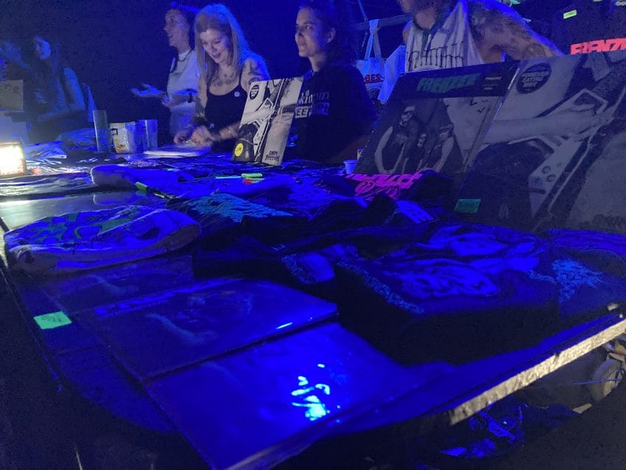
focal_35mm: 28
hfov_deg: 63.4
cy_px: 235
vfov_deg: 49.8
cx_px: 313
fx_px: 506
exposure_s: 1/17
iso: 1600
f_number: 1.8
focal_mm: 3.99
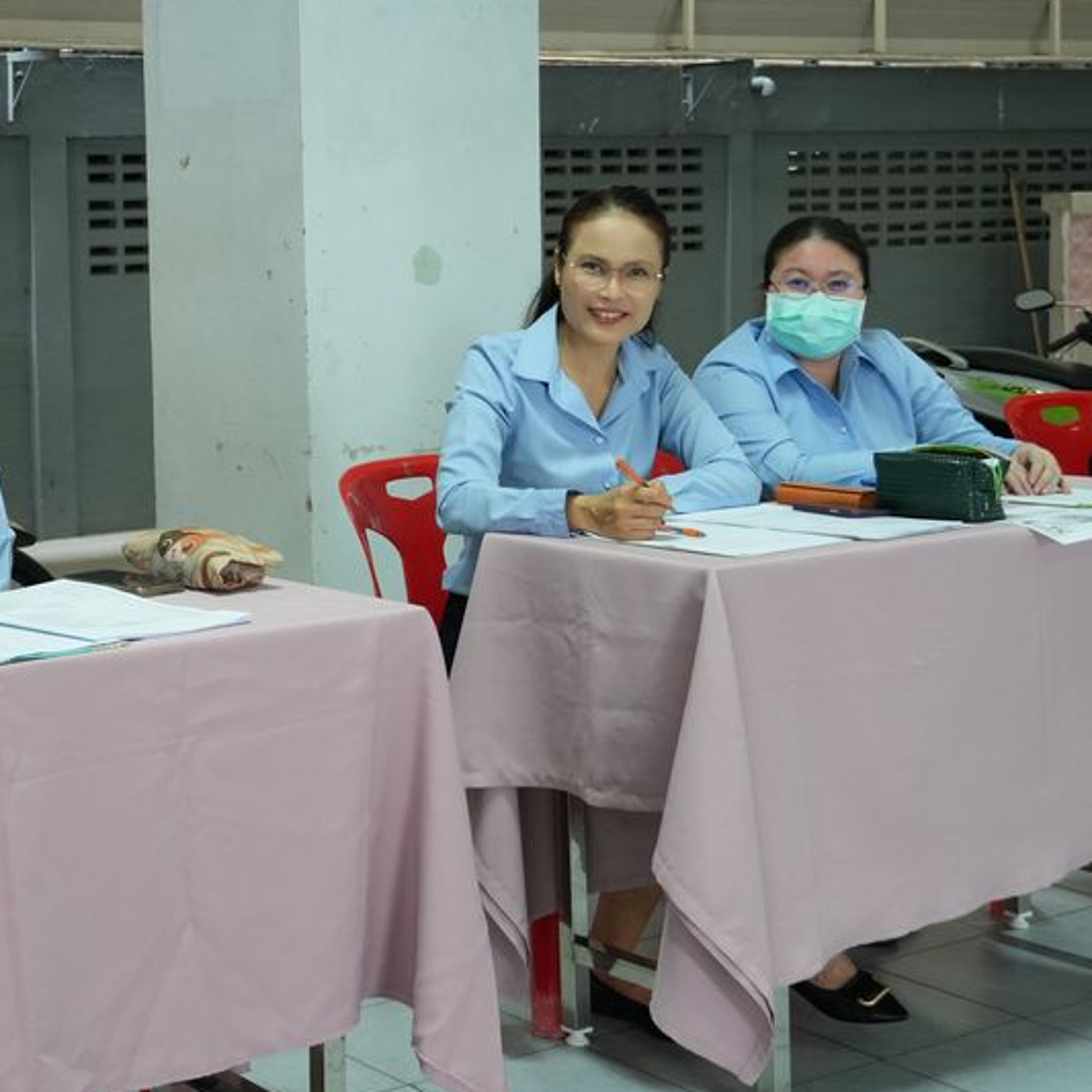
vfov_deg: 25.7
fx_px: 2391
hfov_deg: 25.1
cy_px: 425
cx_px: 166
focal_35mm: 67
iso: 1600
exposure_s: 1/40
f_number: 4.5
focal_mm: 28
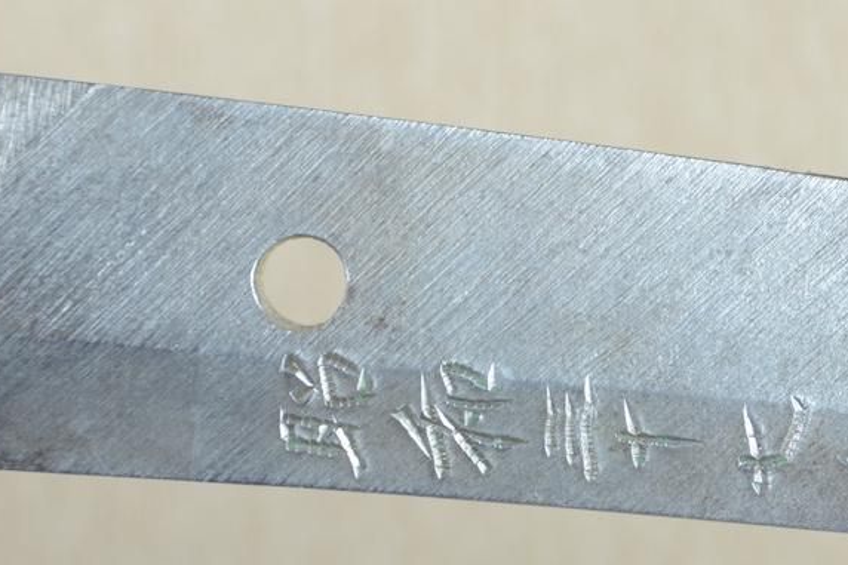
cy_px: 285
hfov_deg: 7.4
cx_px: 924
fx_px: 6481
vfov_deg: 5.0
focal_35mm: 275
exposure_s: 1/2
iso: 400
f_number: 11
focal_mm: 75
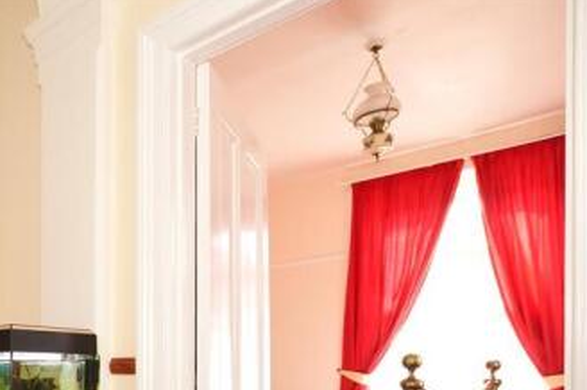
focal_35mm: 30
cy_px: 384
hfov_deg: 51.1
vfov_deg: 38.9
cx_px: 13
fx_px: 489
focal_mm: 10
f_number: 5
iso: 200
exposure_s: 1/50
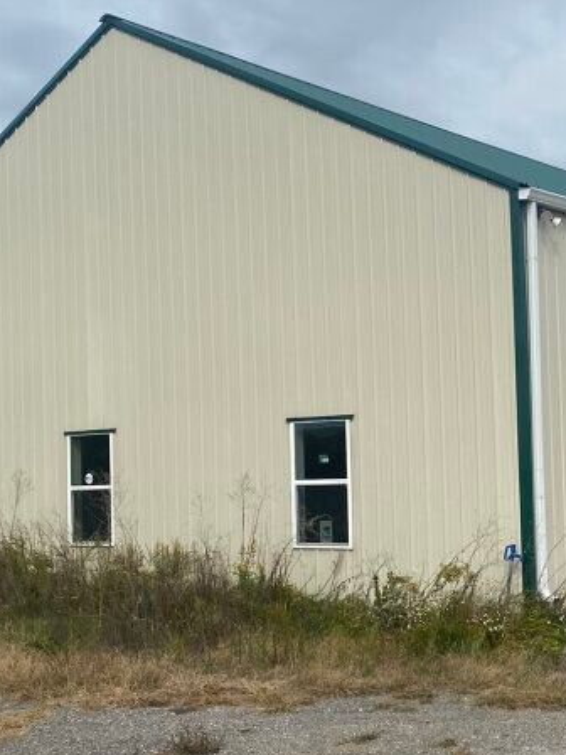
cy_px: 408
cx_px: 457
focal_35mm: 58
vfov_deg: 33.2
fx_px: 1264
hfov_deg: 24.8
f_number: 1.8
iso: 32
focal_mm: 4.25
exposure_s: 1/4274
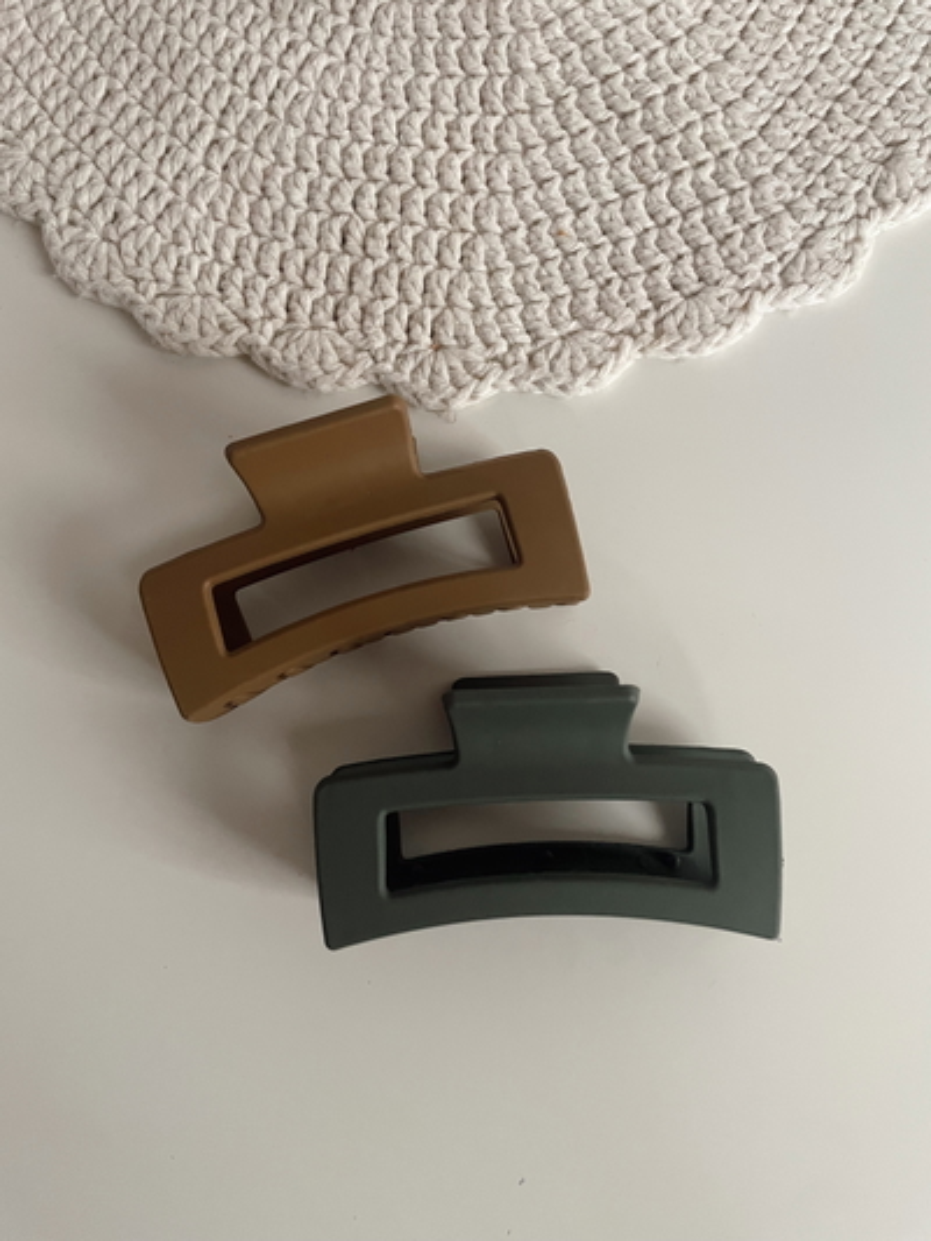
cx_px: 466
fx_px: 932
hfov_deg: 53.1
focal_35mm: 26
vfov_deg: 67.3
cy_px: 620
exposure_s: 1/60
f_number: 1.6
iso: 500
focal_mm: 4.2
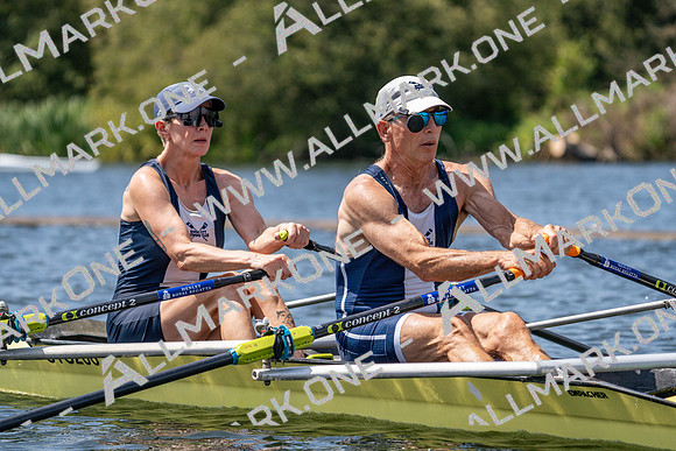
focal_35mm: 248
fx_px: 4658
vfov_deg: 5.5
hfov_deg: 8.3
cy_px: 226
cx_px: 338
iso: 250
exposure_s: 1/2000
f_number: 5.6
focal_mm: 248
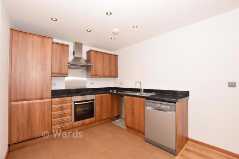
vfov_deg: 77.4
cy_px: 80
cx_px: 120
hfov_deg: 100.4
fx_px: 100
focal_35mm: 15
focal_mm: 10
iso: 200
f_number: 5
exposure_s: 1/60
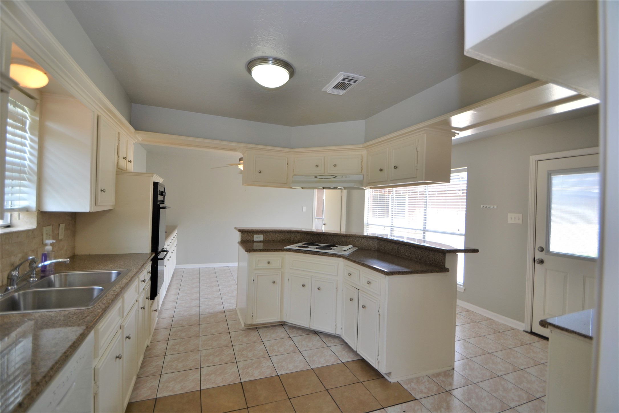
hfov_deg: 100.4
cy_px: 206
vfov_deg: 77.3
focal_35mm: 15
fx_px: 258
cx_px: 310
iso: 100
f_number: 4
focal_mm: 10
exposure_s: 1/60
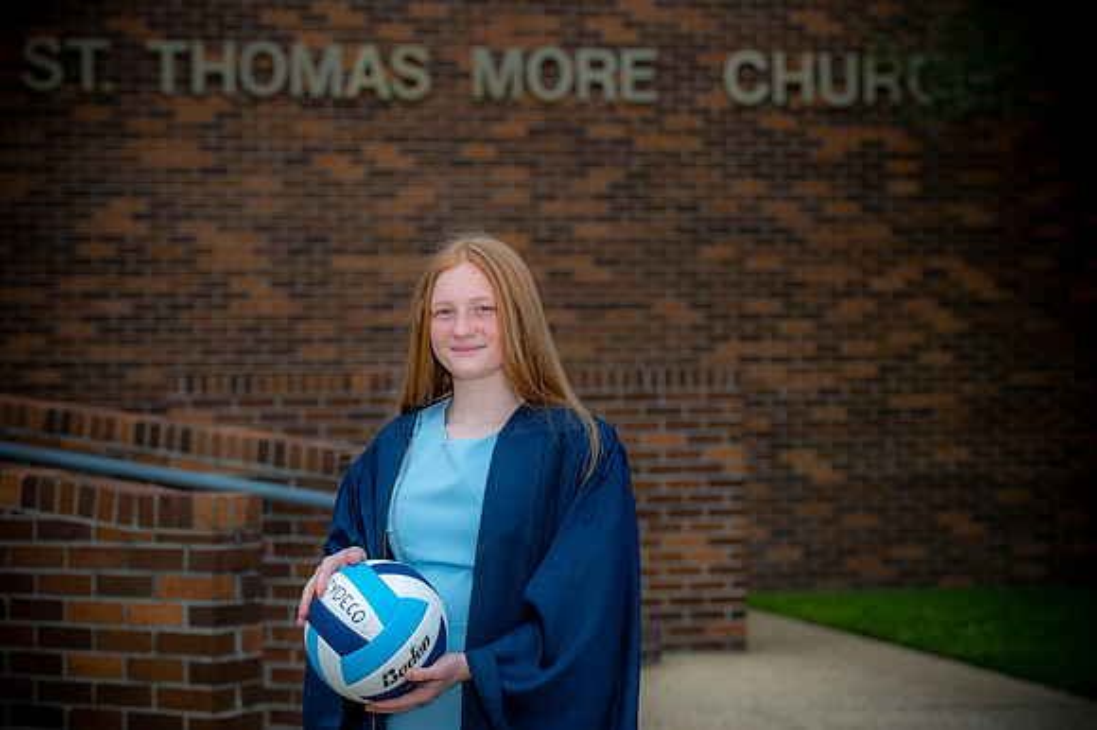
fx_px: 2802
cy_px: 365
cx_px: 548
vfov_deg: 14.8
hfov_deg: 22.2
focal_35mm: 92
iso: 80
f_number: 5
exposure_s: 1/250
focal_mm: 92
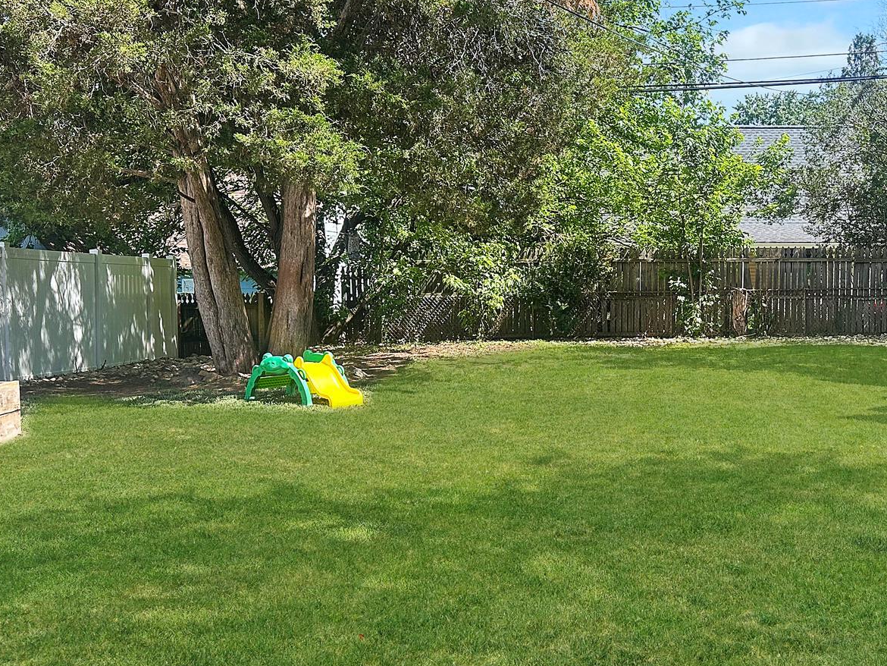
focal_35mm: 42
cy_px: 331
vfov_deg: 34.4
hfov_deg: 43.4
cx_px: 660
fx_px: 1076
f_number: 1.78
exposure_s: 1/918
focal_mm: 6.86
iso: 80
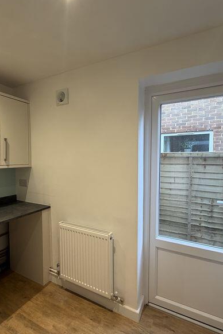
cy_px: 167
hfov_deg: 61.7
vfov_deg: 84.0
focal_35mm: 20
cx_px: 98
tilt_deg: -2.9
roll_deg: +0.4
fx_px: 186
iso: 160
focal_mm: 2.22
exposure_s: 1/100
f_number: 2.2
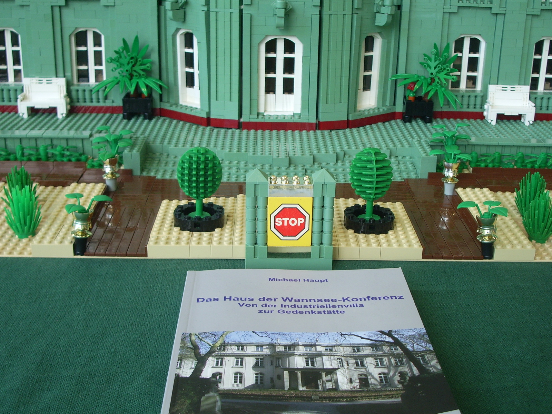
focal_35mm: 50
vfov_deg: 29.1
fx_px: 797
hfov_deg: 38.2
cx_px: 276
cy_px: 207
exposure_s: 1/30
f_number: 3.1
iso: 100
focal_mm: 8.2
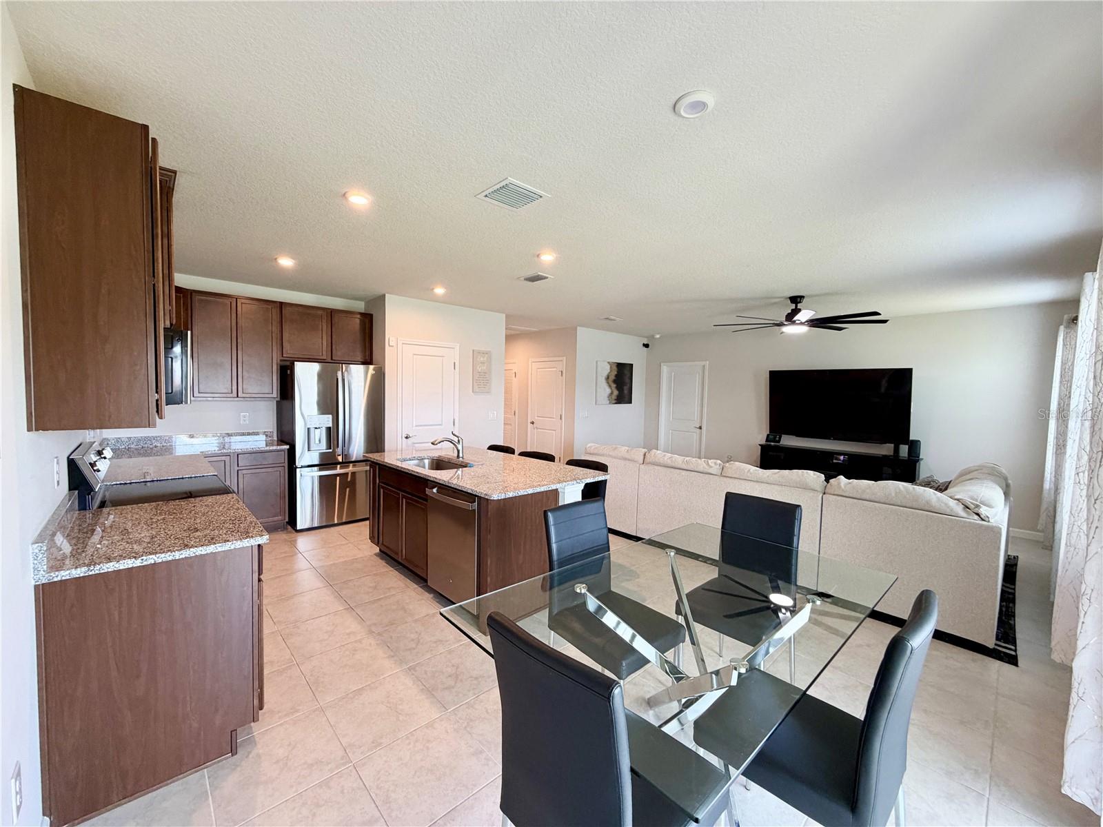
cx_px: 552
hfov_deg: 102.1
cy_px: 414
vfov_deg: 85.7
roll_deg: -0.3
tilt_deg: -2.9
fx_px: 446
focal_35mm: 14
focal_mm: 2.22
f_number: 2.2
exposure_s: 1/120
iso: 250
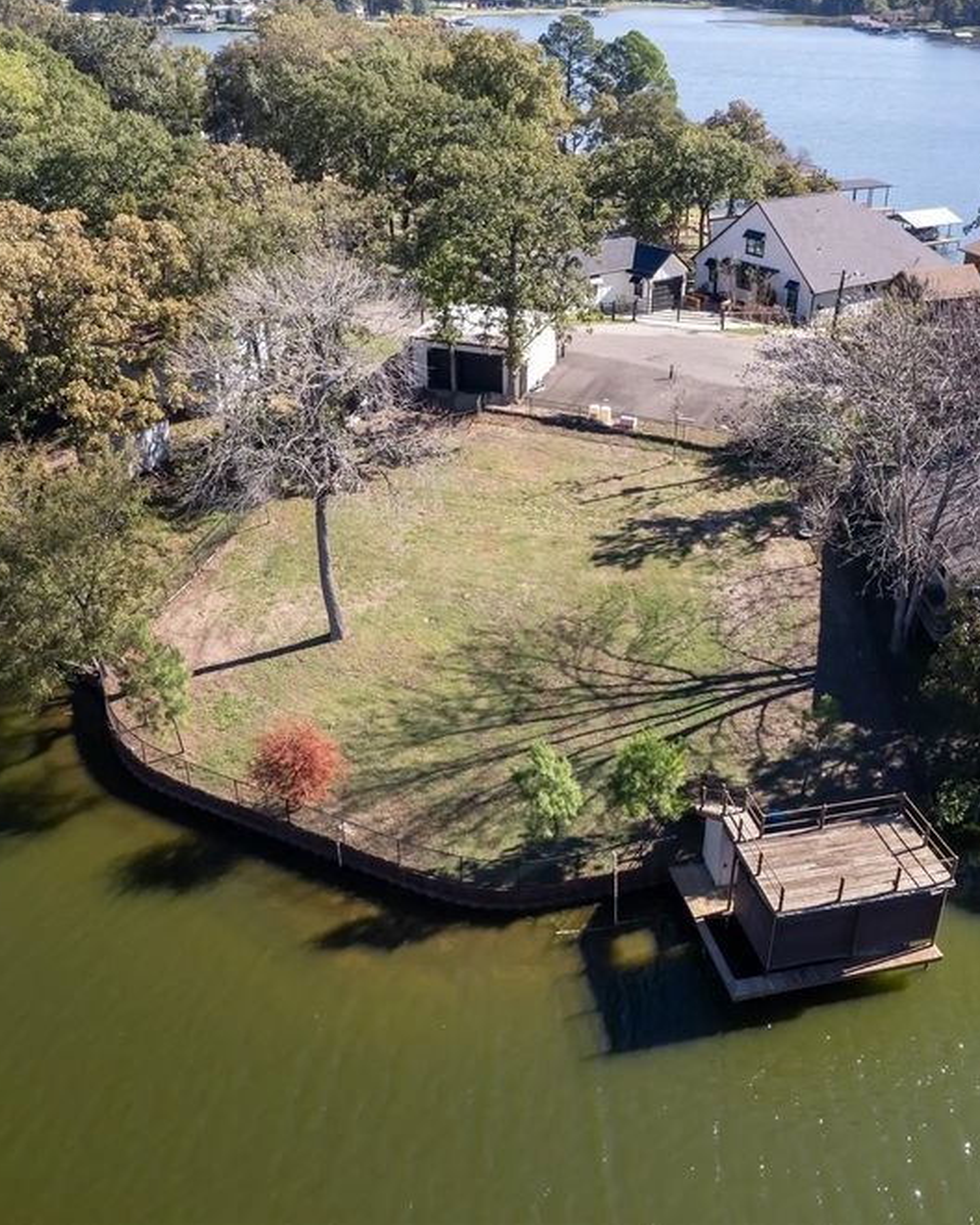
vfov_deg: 55.7
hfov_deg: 45.7
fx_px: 1160
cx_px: 535
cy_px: 594
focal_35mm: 32
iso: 100
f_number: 2.8
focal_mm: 8.38
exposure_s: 1/320
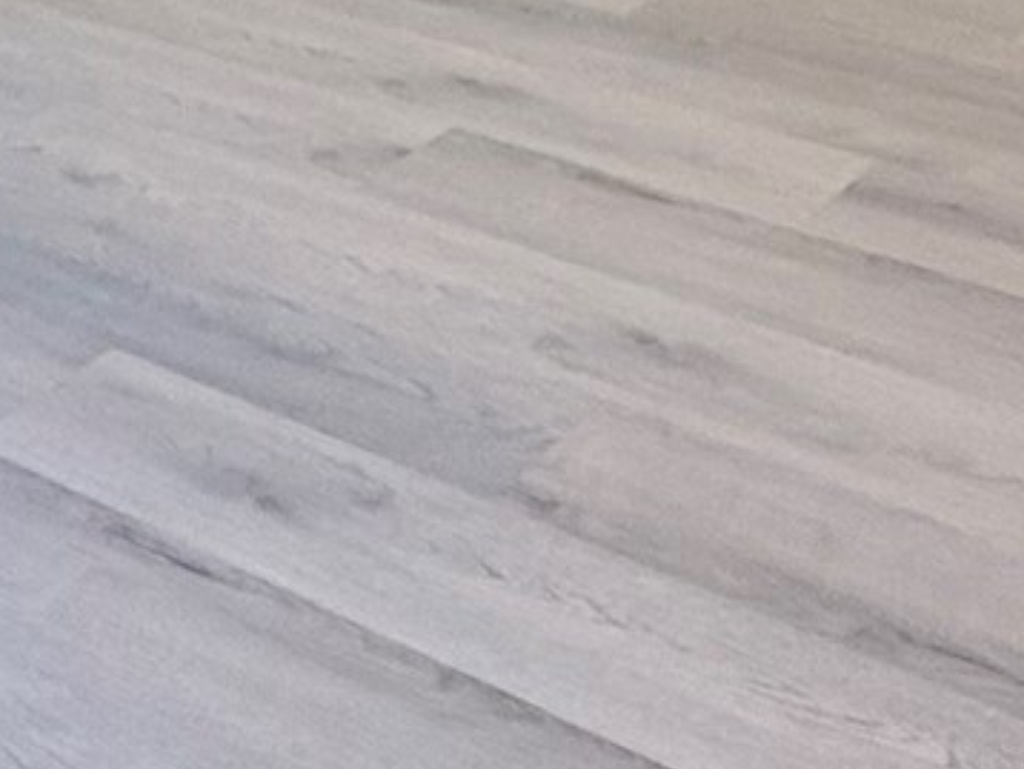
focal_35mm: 80
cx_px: 727
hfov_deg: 24.2
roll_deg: +2.8
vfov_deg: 14.0
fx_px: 2368
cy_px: -969
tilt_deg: +0.3
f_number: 2.2
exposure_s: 1/62
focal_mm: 2.22
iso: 64
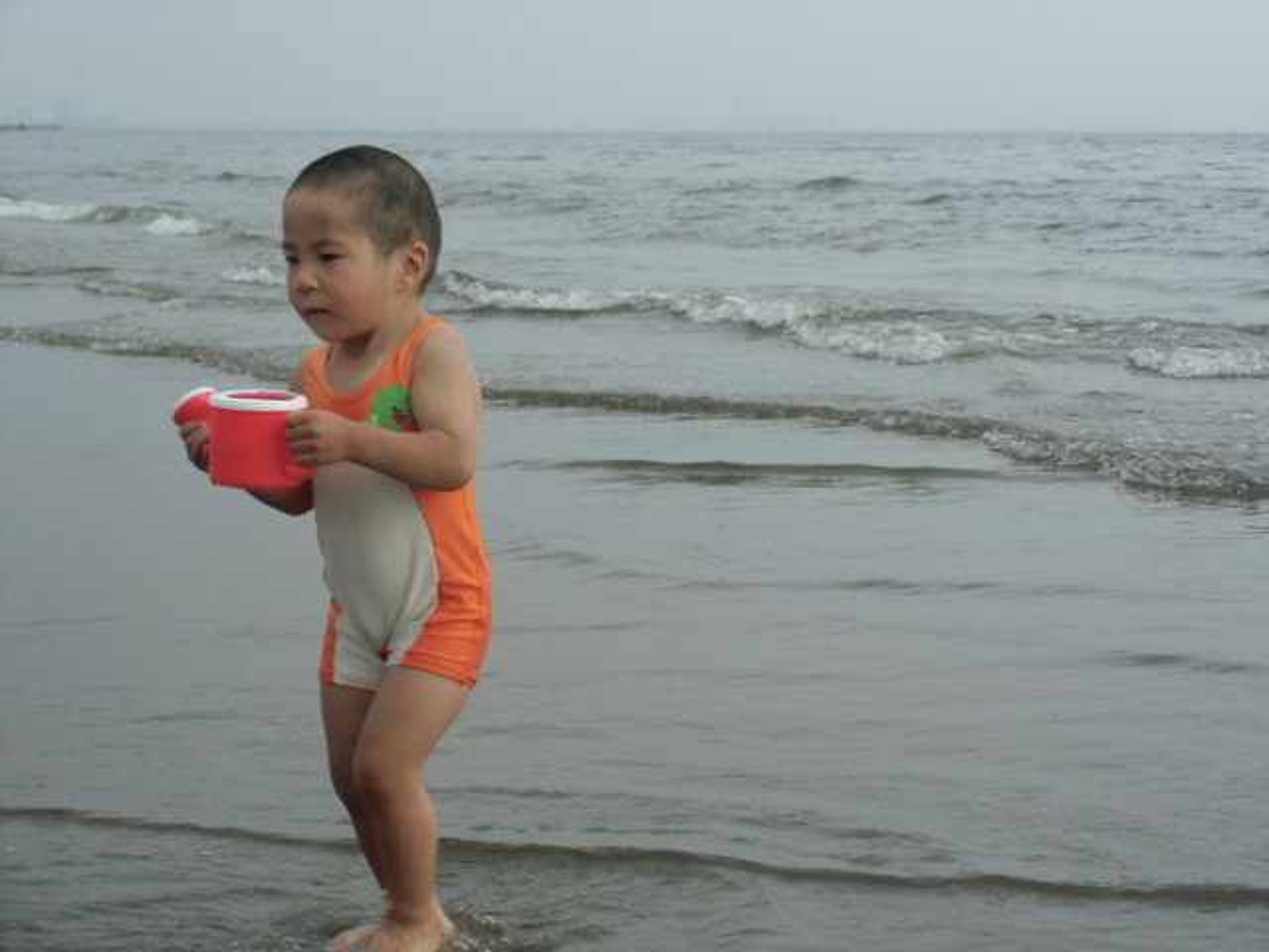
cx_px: 634
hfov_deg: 25.0
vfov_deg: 18.9
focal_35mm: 78
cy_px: 476
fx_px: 2859
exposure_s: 1/160
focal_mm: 13.79
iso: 64
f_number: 4.9
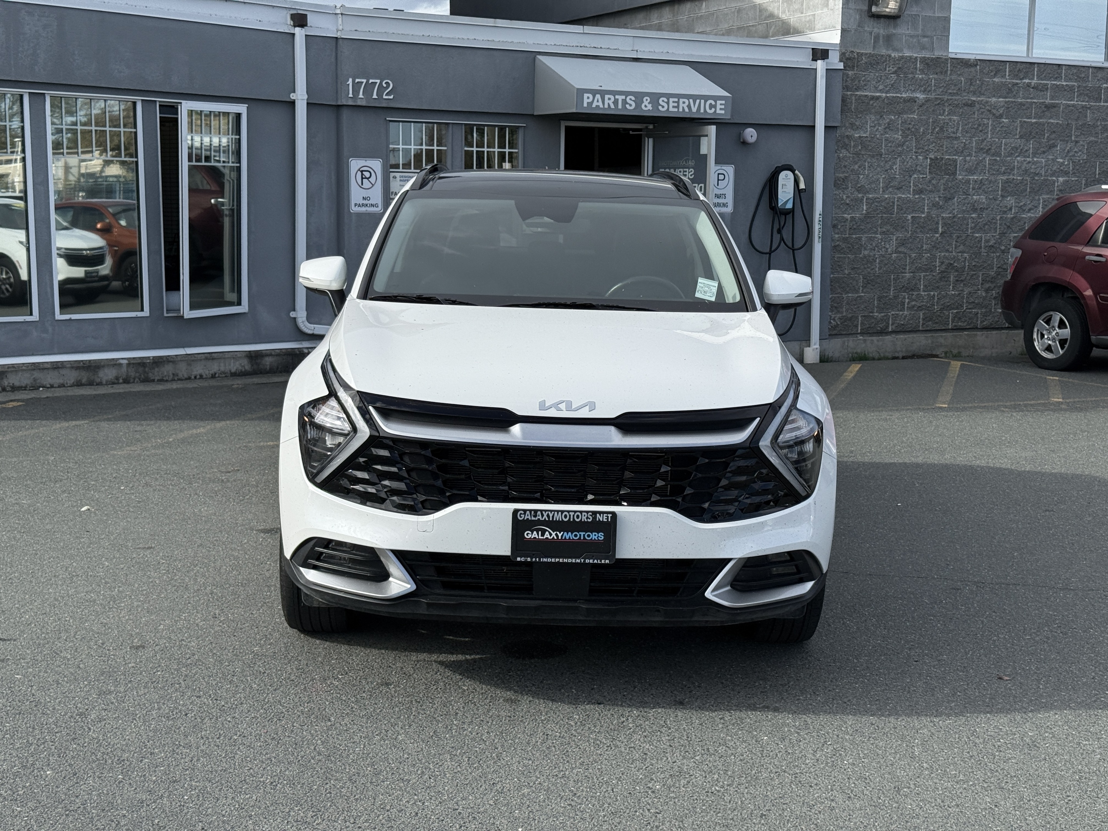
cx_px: 554
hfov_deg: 39.7
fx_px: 1536
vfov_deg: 30.3
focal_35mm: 48
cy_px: 416
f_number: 1.78
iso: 80
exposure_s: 1/4878
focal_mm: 6.76
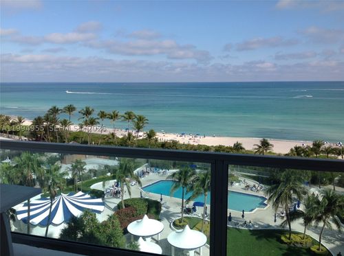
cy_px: 128
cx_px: 172
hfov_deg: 52.7
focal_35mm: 35
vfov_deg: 40.6
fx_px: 347
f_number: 2.4
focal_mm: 4.28
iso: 50
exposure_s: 1/2160
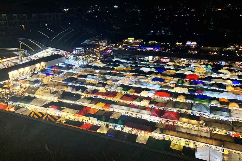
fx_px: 195
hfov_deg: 63.6
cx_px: 113
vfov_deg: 44.9
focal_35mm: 29
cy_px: 91
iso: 320
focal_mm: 4.25
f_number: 1.8
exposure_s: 1/50
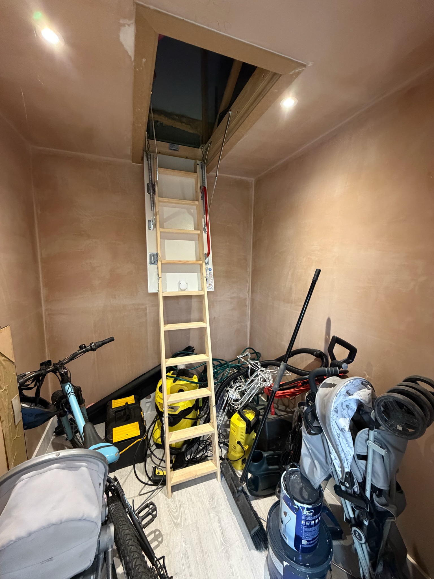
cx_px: 217
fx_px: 234
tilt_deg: -6.9
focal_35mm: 14
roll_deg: -0.6
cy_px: 290
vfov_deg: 102.1
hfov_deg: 85.7
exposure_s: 1/50
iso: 500
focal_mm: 2.22
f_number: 2.2
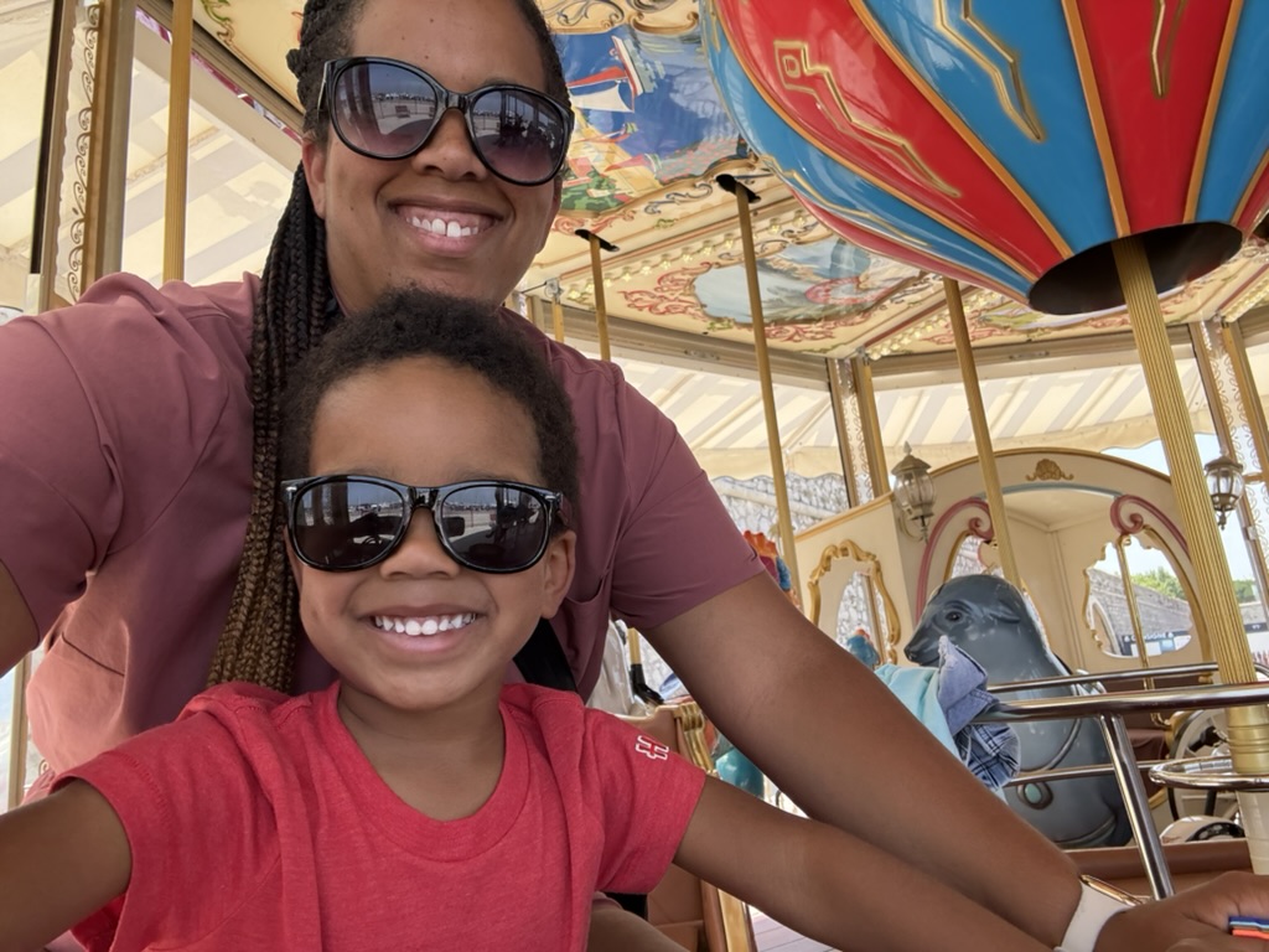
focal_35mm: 23
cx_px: 634
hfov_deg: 73.9
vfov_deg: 58.9
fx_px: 843
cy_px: 476
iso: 64
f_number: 1.9
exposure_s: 1/243
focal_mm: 2.69
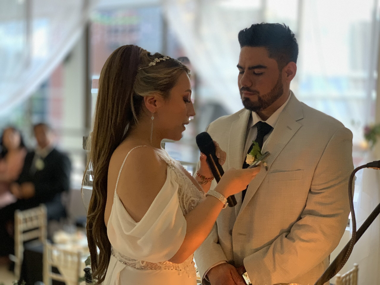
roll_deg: -1.7
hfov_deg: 36.8
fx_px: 571
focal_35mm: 52
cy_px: 142
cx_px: 190
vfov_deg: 28.0
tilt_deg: -2.2
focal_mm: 6
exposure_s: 1/30
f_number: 2.4
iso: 500
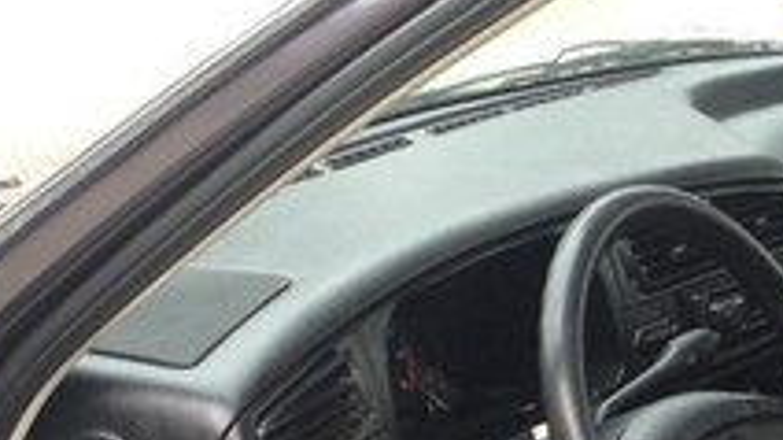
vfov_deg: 10.5
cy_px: 597
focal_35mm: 112
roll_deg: -0.4
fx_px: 2324
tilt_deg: -22.6
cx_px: 635
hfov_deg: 18.9
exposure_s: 1/40
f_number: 2.4
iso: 50
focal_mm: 4.12
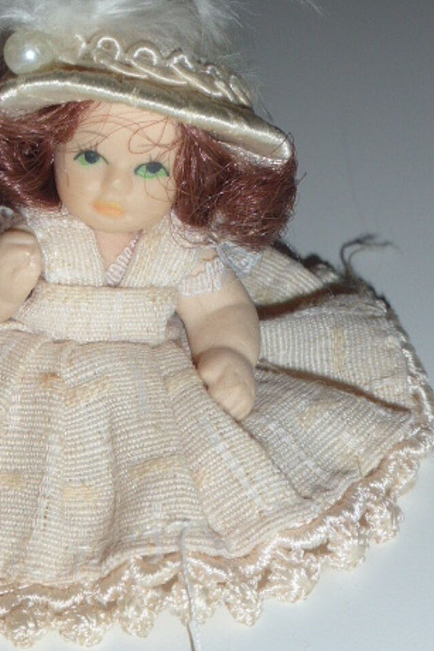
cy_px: 335
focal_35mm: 94
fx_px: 1700
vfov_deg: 21.7
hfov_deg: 14.5
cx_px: 106
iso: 160
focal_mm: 11
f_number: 4.8
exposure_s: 1/60
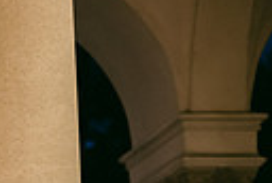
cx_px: -329
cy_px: 367
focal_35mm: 158
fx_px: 1197
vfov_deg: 8.3
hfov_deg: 11.3
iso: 1000
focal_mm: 35
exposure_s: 1/100
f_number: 1.4
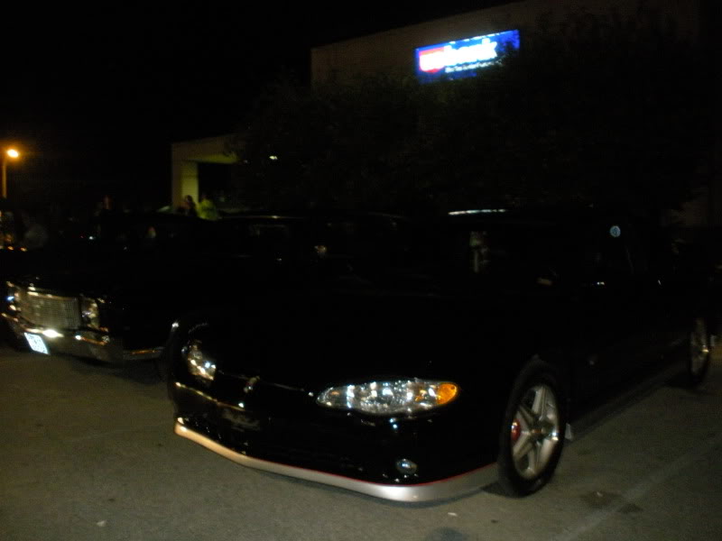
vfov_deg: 39.7
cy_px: 270
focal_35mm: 36
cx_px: 361
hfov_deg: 51.4
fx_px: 751
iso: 400
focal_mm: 6.3
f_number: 3.5
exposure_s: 1/4
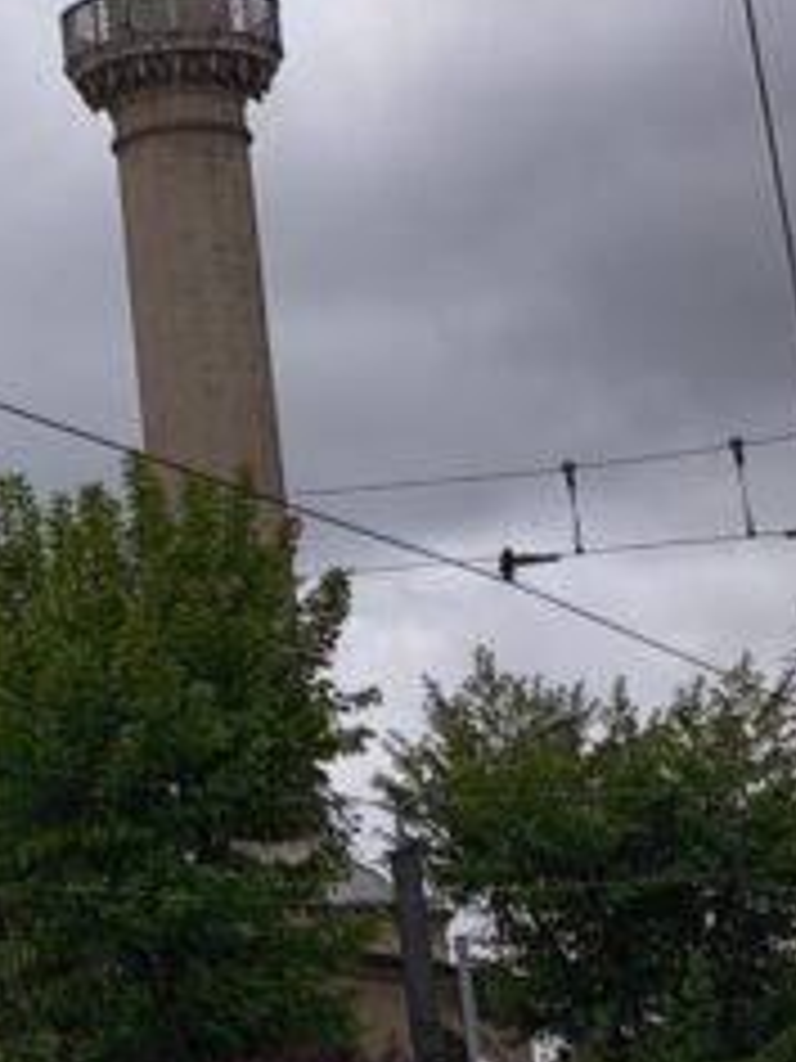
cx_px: -760
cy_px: -126
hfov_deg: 9.7
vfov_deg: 13.5
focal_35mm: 143
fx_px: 4384
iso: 50
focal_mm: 6.57
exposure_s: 1/5327
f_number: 1.6
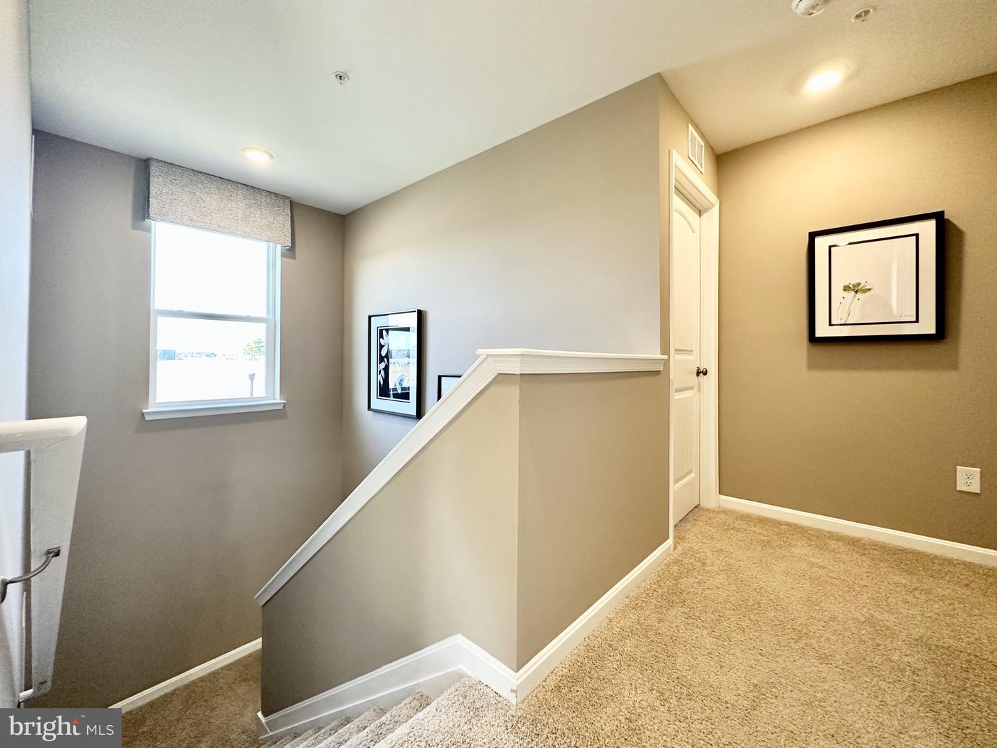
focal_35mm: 14
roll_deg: -0.1
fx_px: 403
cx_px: 498
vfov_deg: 85.7
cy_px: 374
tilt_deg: -2.4
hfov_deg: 102.1
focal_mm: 2.22
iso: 200
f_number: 2.2
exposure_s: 1/120
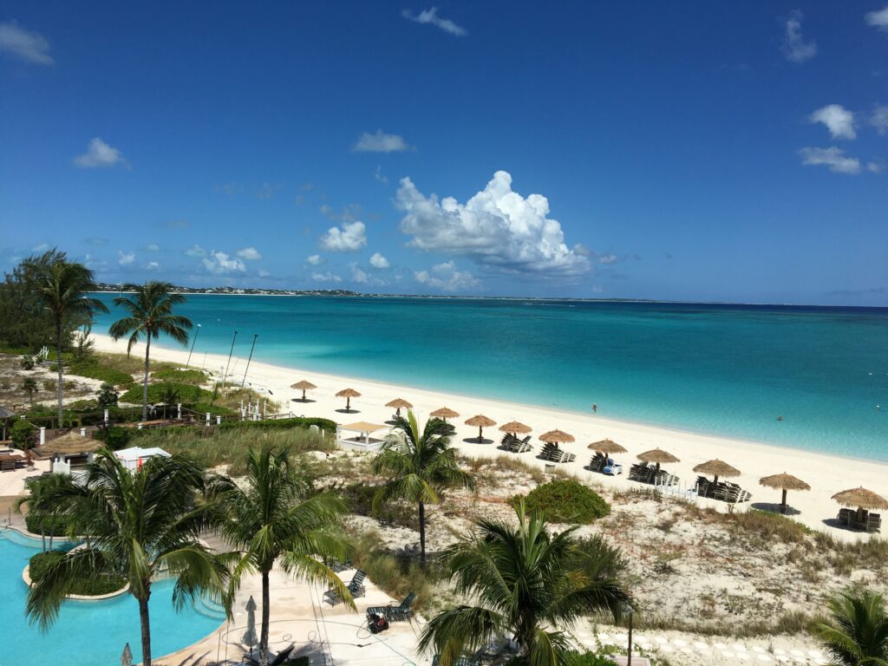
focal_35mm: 29
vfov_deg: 48.2
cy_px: 333
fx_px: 744
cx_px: 444
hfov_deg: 61.7
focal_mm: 4.15
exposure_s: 1/4525
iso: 25
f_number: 2.2
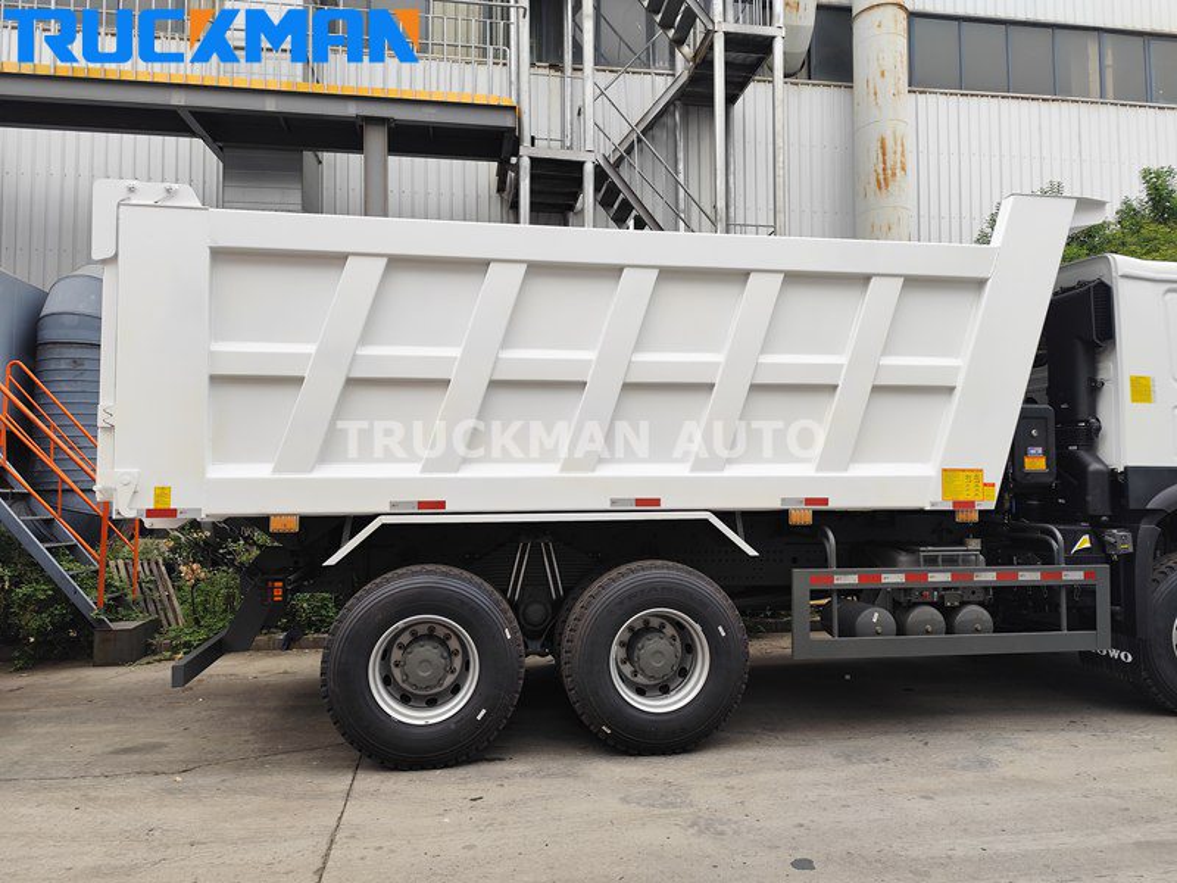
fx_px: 782
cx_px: 588
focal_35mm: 23
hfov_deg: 73.9
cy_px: 442
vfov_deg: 58.9
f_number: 1.65
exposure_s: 1/144
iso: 50
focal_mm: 6.14
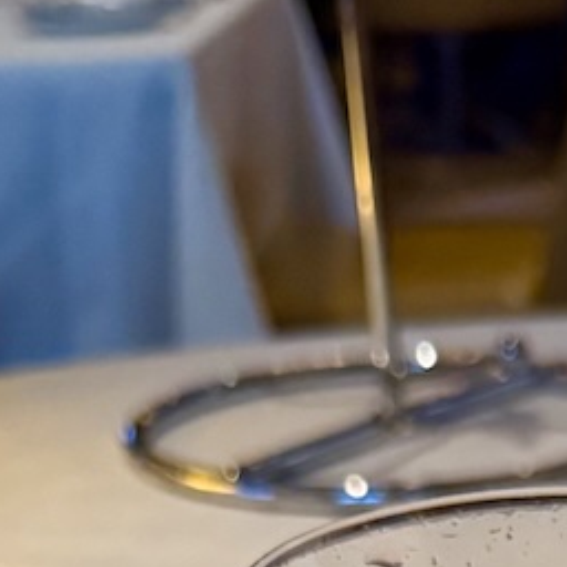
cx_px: 589
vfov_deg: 13.5
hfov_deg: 16.0
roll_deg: +2.5
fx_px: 1964
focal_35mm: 106
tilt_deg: -34.8
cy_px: 1218
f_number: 1.78
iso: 640
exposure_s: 1/60
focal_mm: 6.76
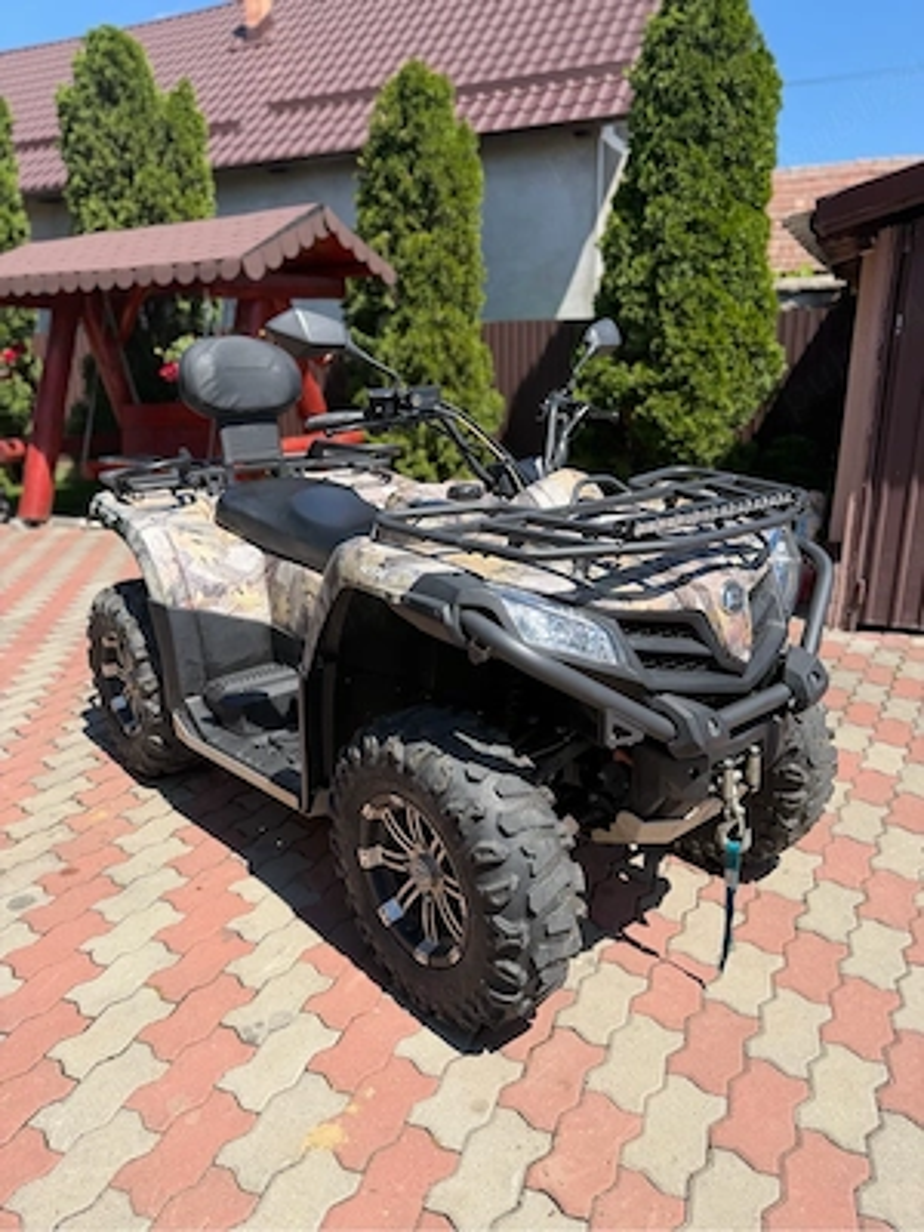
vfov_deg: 71.6
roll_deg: +2.0
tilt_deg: -18.0
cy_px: 616
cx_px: 462
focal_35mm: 24
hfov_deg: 56.8
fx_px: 854
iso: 80
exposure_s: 1/2801
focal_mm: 6.76
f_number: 1.78
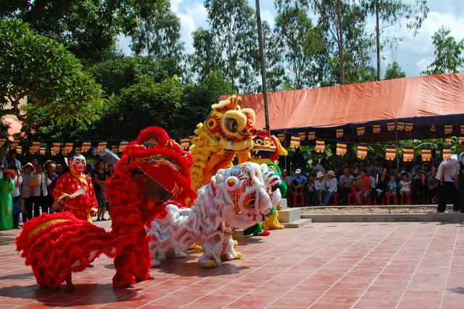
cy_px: 154
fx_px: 676
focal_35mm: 52
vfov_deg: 25.7
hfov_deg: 37.9
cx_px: 232
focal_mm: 35
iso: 200
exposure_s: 1/640
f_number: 6.3
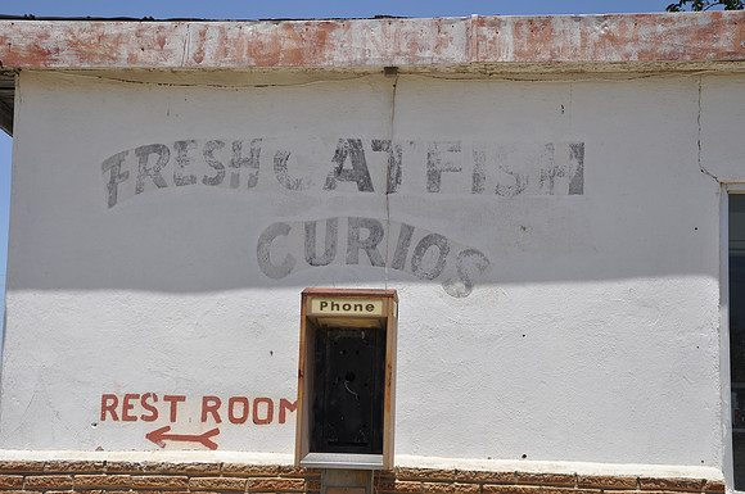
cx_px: 372
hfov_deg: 28.1
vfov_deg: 18.9
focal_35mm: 72
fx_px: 1488
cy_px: 247
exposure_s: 1/250
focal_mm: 48
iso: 200
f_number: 8
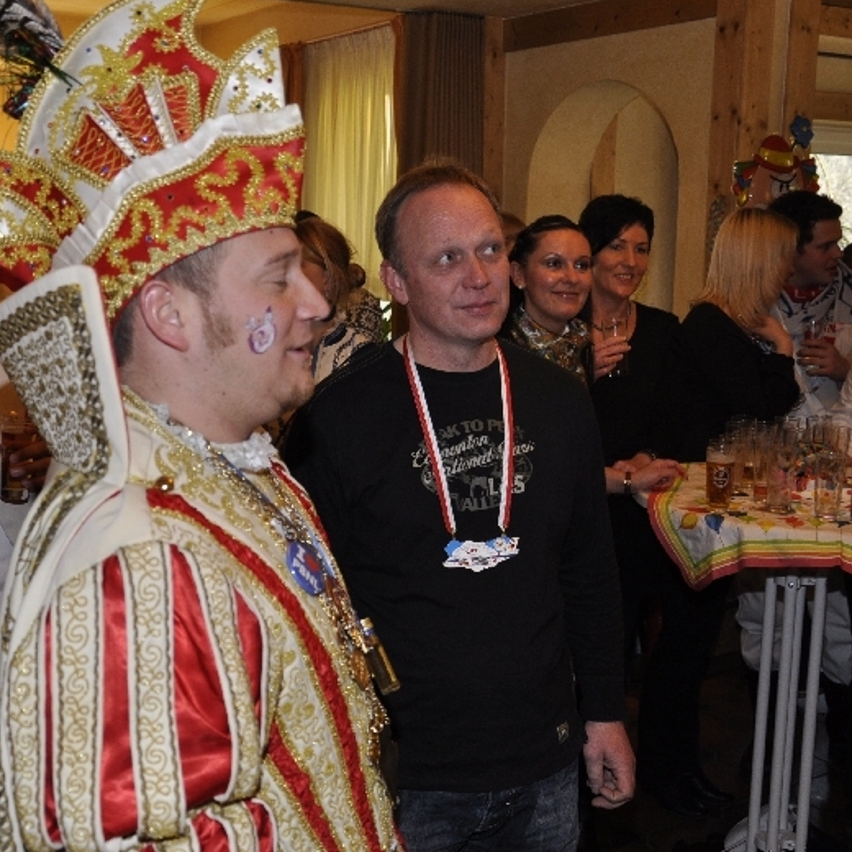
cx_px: 346
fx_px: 1309
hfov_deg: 35.9
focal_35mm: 47
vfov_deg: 36.1
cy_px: 420
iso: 400
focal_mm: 24
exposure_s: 1/60
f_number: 5
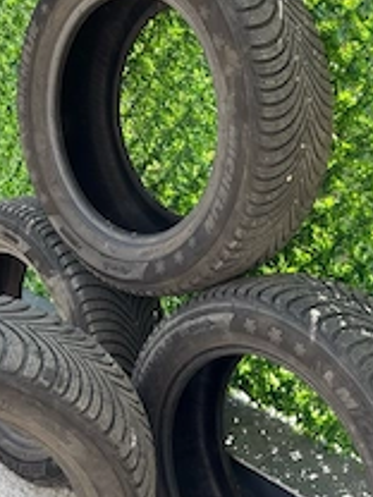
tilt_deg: -21.4
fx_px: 718
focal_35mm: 50
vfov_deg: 38.0
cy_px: 201
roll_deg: +2.3
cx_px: 227
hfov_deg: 29.0
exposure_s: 1/456
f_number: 1.6
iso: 50
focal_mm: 5.96
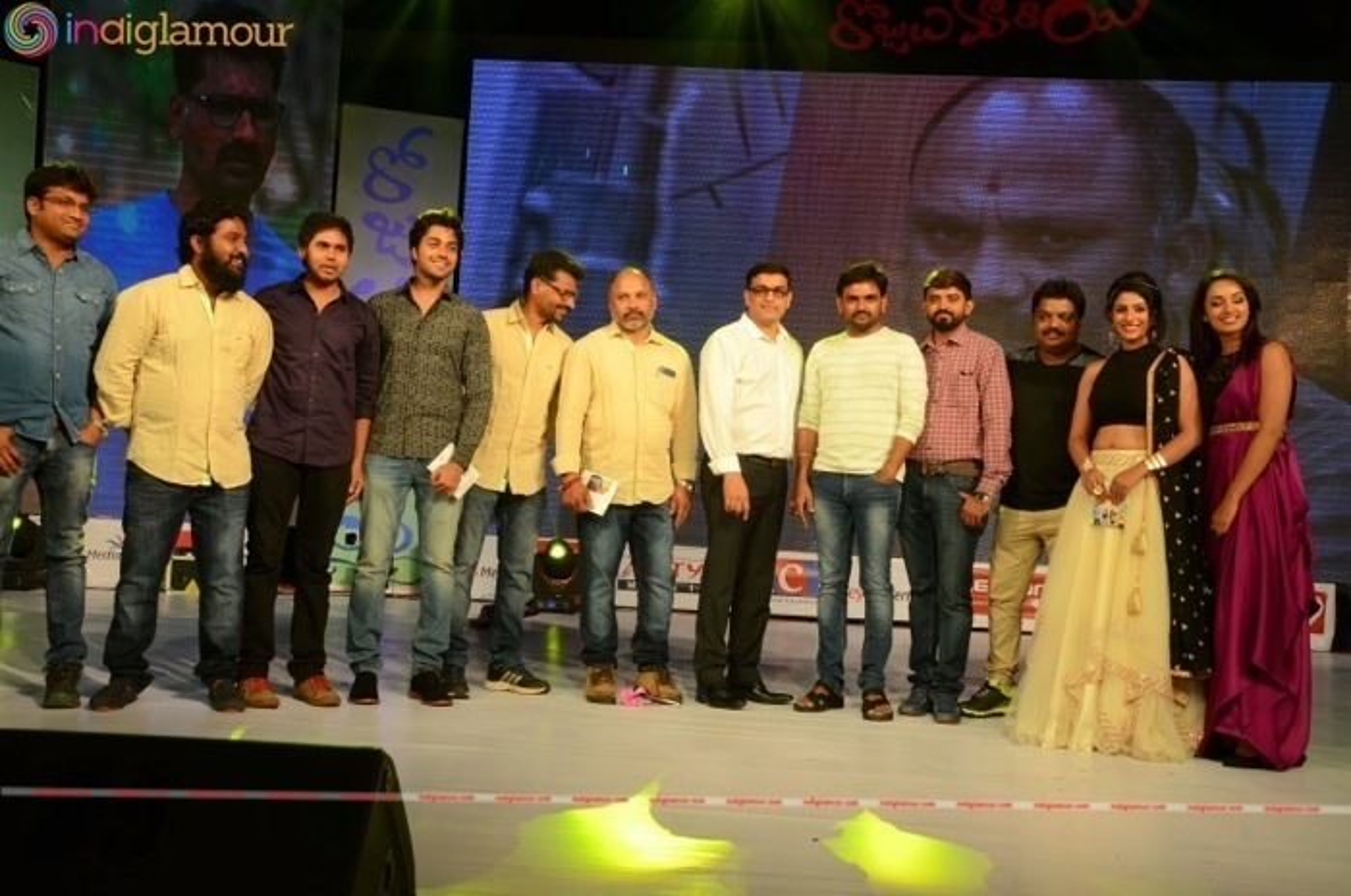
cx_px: 676
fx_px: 1405
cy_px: 448
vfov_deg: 35.4
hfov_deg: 51.4
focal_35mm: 38
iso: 1250
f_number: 8
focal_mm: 25
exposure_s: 1/125
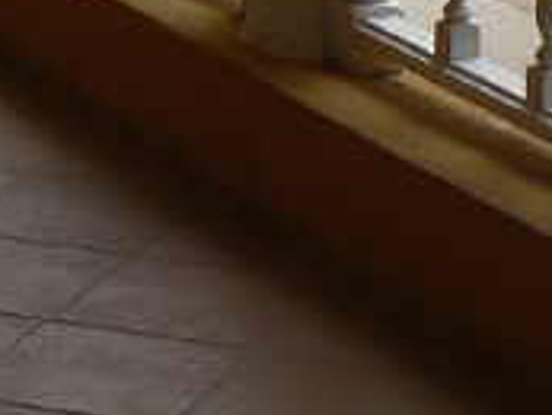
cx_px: -73
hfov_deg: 9.7
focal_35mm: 202
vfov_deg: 6.8
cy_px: -712
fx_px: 3223
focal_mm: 6
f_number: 3.6
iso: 64
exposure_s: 1/100
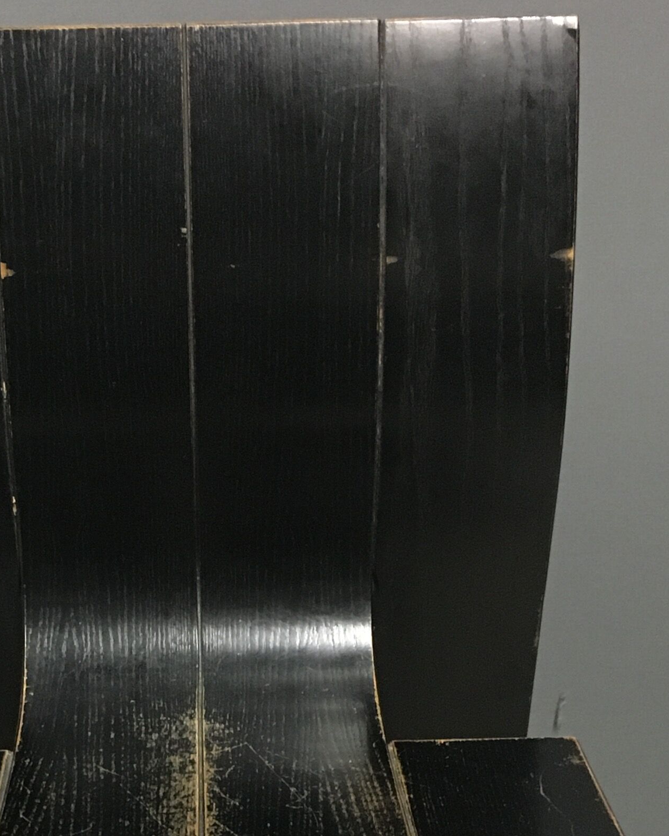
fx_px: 1782
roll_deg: +1.5
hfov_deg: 21.1
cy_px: 802
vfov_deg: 25.3
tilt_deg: -32.3
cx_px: 170
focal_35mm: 72
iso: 500
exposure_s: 1/17
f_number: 2.2
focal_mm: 4.15
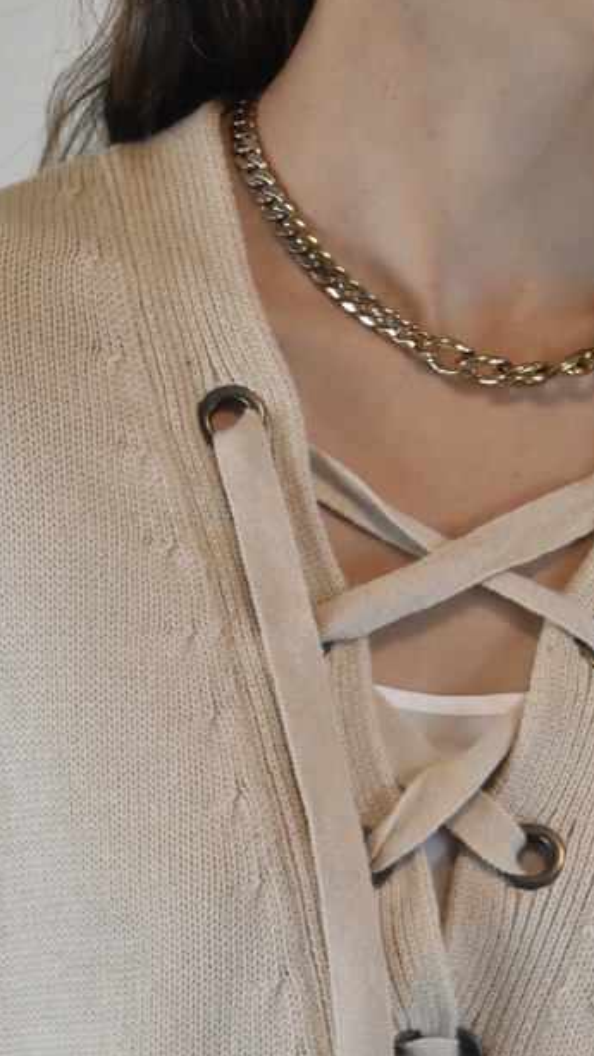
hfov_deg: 7.9
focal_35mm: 153
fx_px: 4286
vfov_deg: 14.0
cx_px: 224
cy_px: 813
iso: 1600
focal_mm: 55
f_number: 16
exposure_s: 1/40
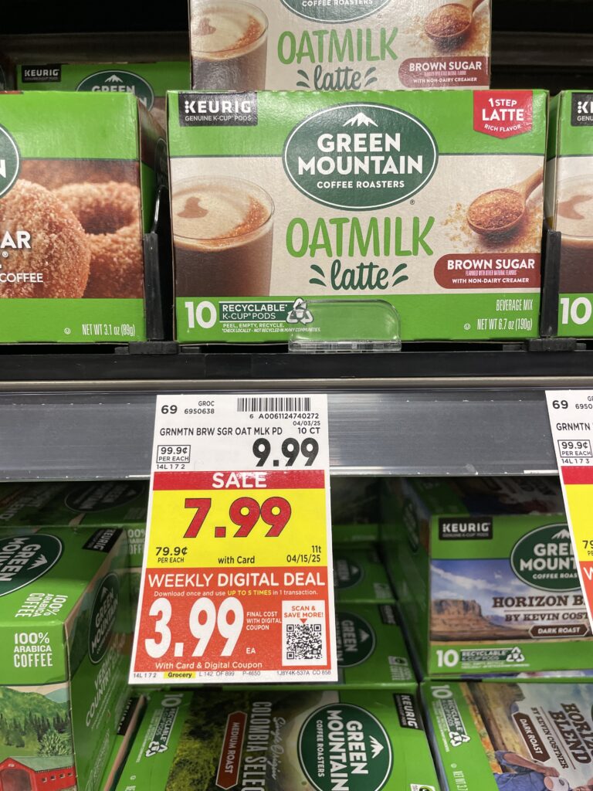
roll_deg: +0.2
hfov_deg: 53.1
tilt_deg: -10.2
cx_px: 296
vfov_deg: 67.3
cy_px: 396
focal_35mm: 26
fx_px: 594
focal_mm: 4.2
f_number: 1.6
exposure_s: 1/120
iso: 125
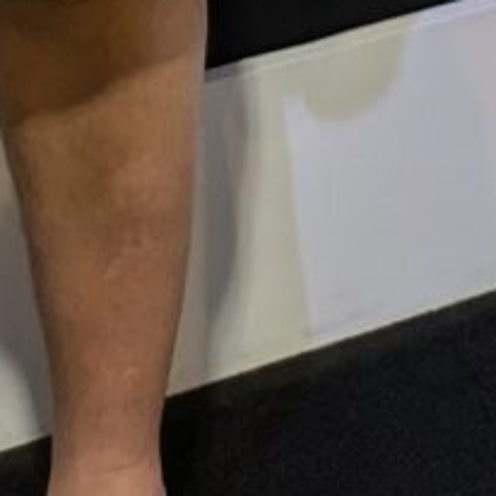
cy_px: -1266
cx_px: 630
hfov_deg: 10.4
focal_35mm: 165
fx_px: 2675
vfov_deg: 8.0
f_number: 1.89
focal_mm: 5.43
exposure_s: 1/60
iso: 303
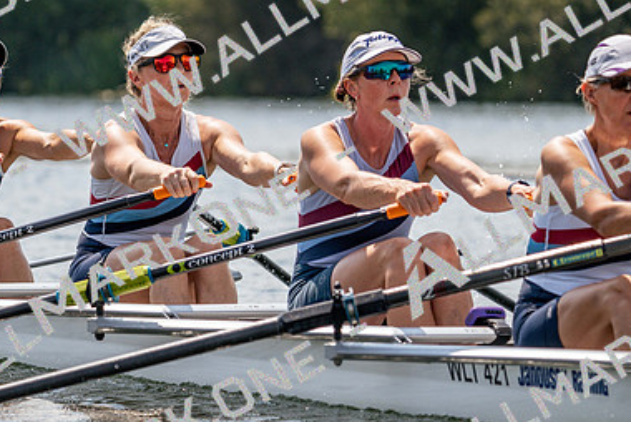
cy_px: 162
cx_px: 261
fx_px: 6823
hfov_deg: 5.3
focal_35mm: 389
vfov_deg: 3.5
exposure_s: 1/1600
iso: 200
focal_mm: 255
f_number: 5.6
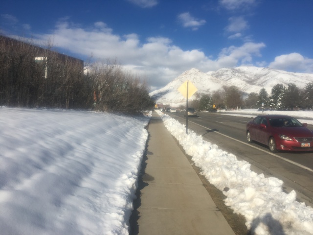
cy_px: 118
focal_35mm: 29
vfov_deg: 48.2
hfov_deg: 61.7
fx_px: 262
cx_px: 156
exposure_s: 1/3077
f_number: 2.2
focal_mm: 4.15
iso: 25
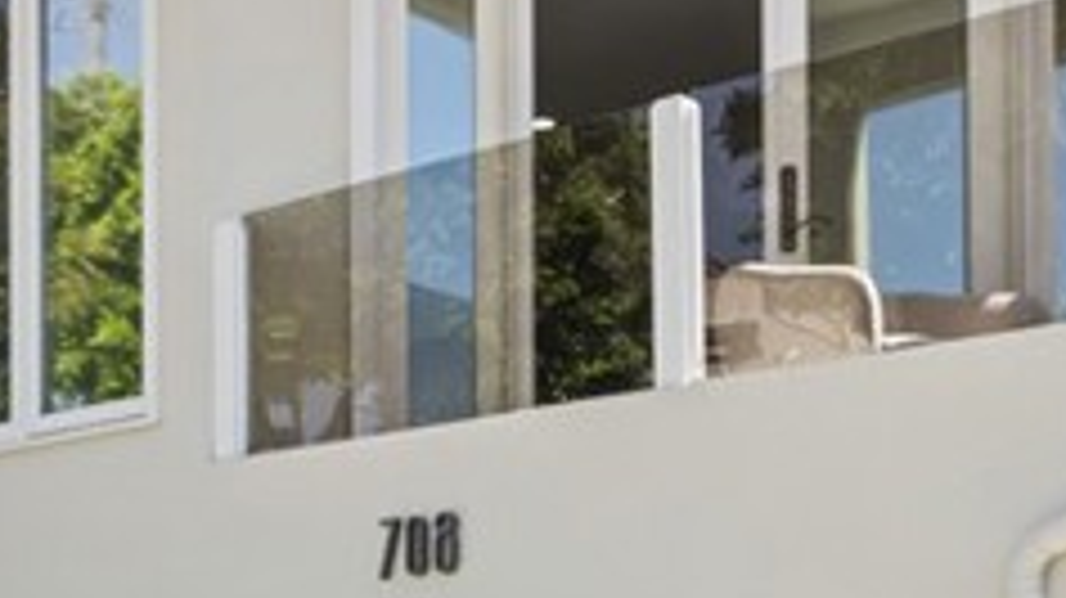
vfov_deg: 14.7
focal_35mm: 77
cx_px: 234
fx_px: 2175
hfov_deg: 27.1
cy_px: 848
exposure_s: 1/250
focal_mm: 17
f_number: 9
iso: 160
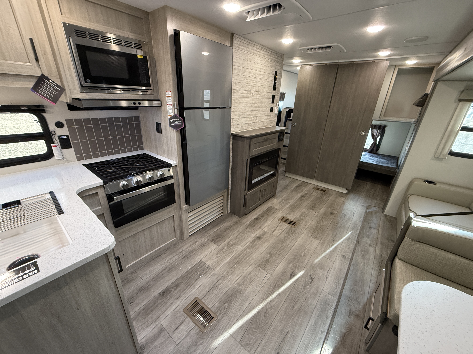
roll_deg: -0.6
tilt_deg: -21.7
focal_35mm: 14
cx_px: 236
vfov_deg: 85.7
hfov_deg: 102.1
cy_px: 177
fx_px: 191
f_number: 2.2
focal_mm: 2.22
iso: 400
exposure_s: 1/56
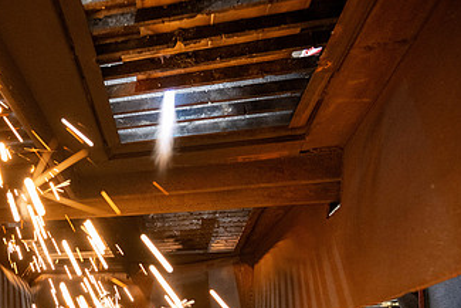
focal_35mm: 25
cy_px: 228
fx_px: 320
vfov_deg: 49.5
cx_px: 108
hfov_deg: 66.4
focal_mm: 14
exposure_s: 1/125
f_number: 4
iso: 2500
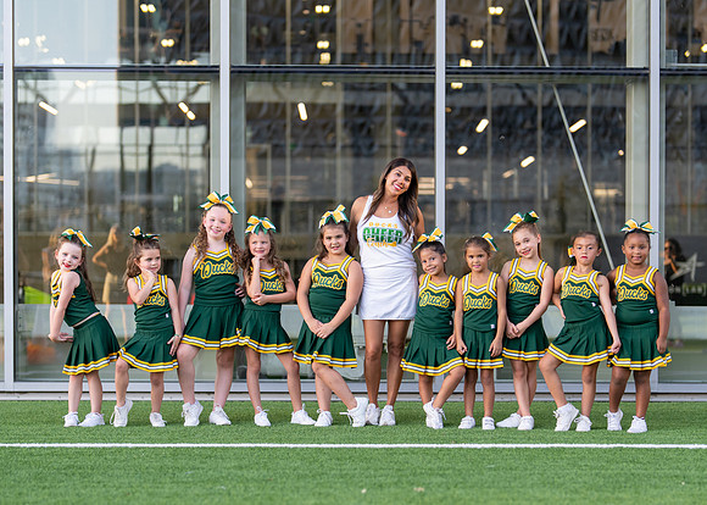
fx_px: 1573
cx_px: 372
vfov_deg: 18.2
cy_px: 328
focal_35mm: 78
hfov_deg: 25.3
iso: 250
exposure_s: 1/1000
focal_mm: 50
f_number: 1.2
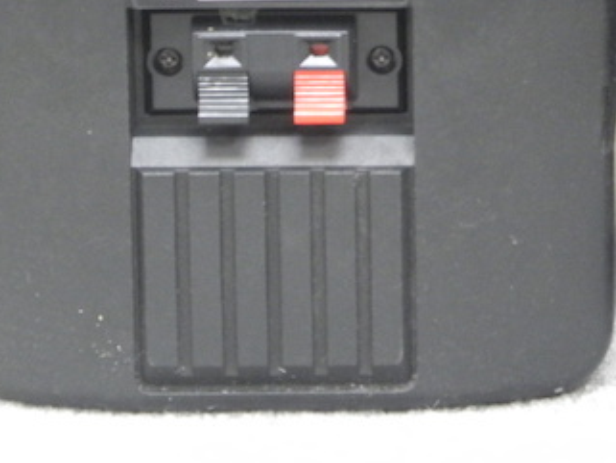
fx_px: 4041
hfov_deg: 8.7
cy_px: -158
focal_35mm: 227
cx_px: 631
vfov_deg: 6.5
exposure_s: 1/5.1
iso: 400
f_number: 4
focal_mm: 16.3
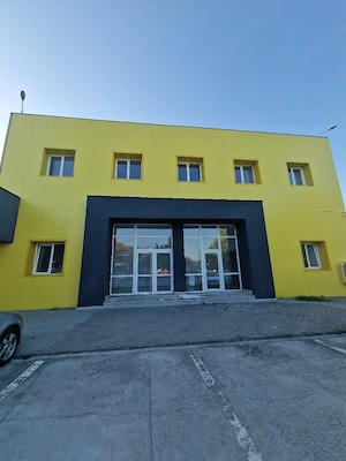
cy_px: 230
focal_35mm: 13
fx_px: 173
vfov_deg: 106.2
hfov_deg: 89.9
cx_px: 173
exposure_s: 1/625
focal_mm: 2.2
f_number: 2.2
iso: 50
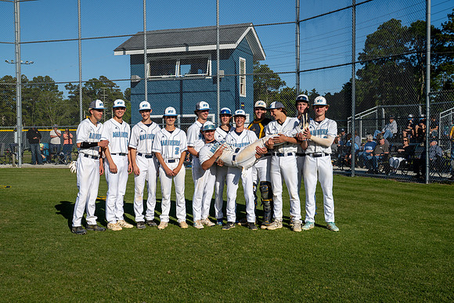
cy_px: 152
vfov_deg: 30.5
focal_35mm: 44
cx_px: 227
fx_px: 555
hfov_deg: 44.5
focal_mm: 44
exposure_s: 1/500
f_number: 8
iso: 100
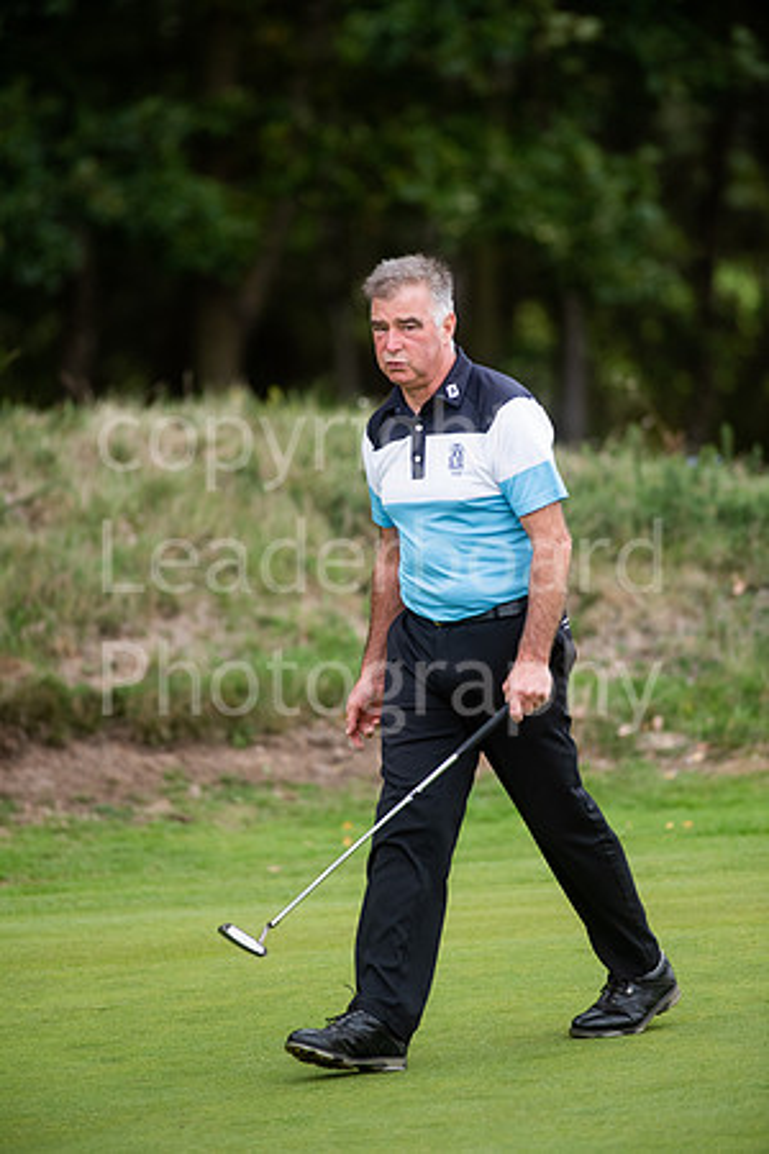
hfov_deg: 4.6
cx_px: 384
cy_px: 577
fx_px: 9612
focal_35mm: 300
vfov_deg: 6.9
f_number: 4
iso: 1000
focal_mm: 300
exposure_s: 1/1600
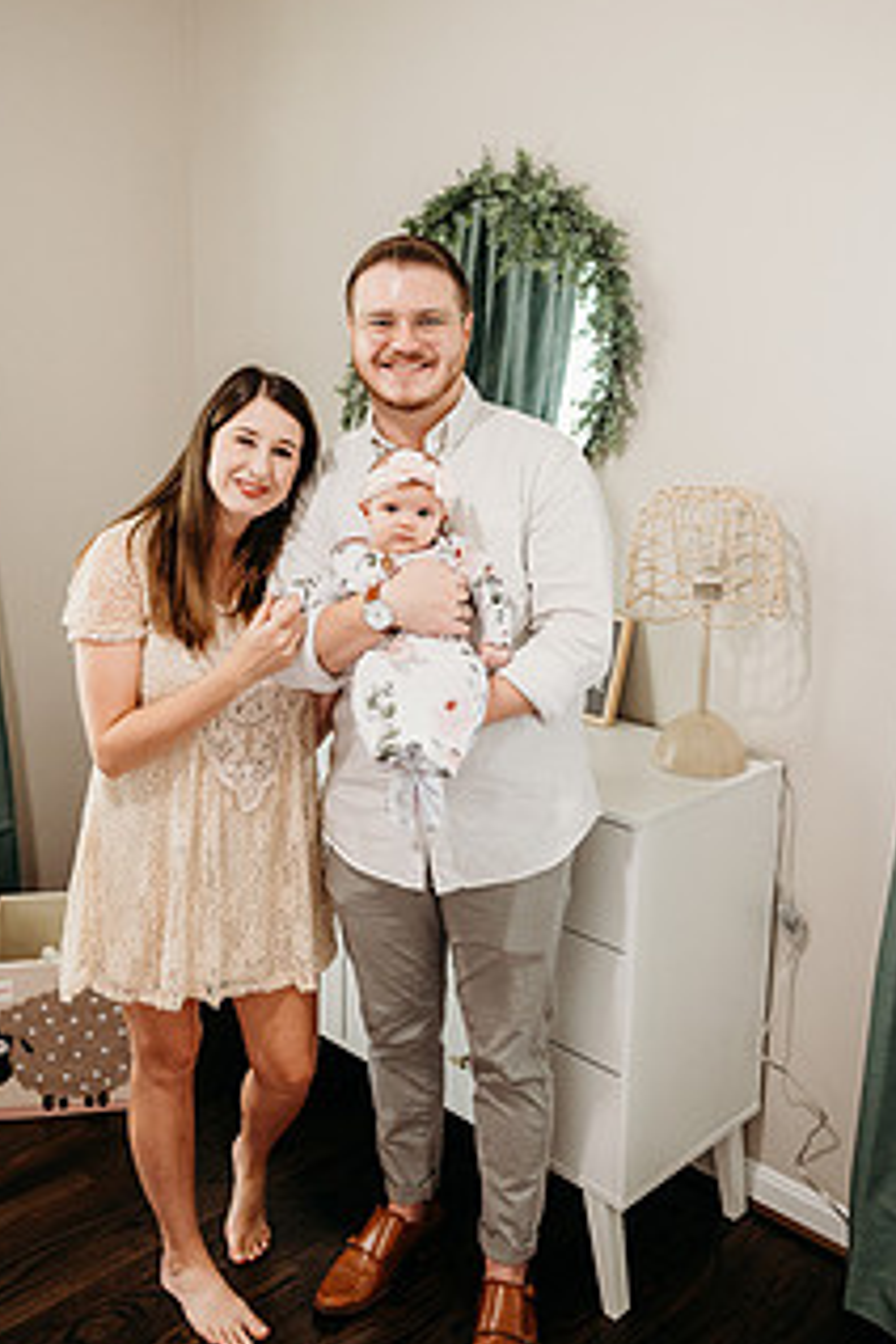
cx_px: 397
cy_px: 604
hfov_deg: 38.8
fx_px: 1269
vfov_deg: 55.7
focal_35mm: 34
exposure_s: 1/200
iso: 1600
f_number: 2.5
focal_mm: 24
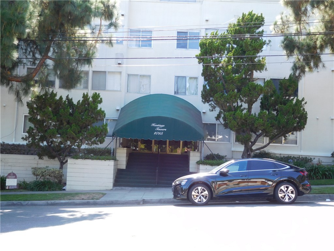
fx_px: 386
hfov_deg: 46.8
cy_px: 126
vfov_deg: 36.0
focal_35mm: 40
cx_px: 167
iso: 125
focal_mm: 7.1
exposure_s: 1/125
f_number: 3.9
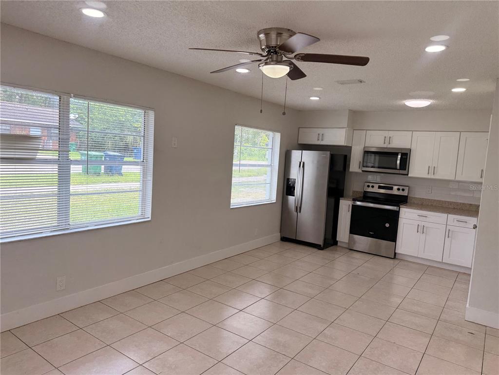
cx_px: 250
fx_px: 346
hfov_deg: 71.6
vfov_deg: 56.8
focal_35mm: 24
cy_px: 188
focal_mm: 6.76
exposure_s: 1/376
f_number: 1.78
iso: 80
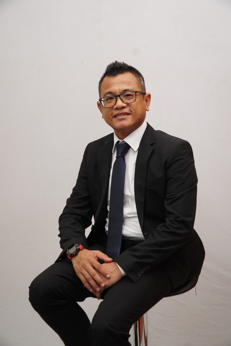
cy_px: 173
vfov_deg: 31.2
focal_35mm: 64
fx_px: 621
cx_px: 116
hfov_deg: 21.1
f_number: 7.1
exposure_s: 1/100
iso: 320
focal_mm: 43
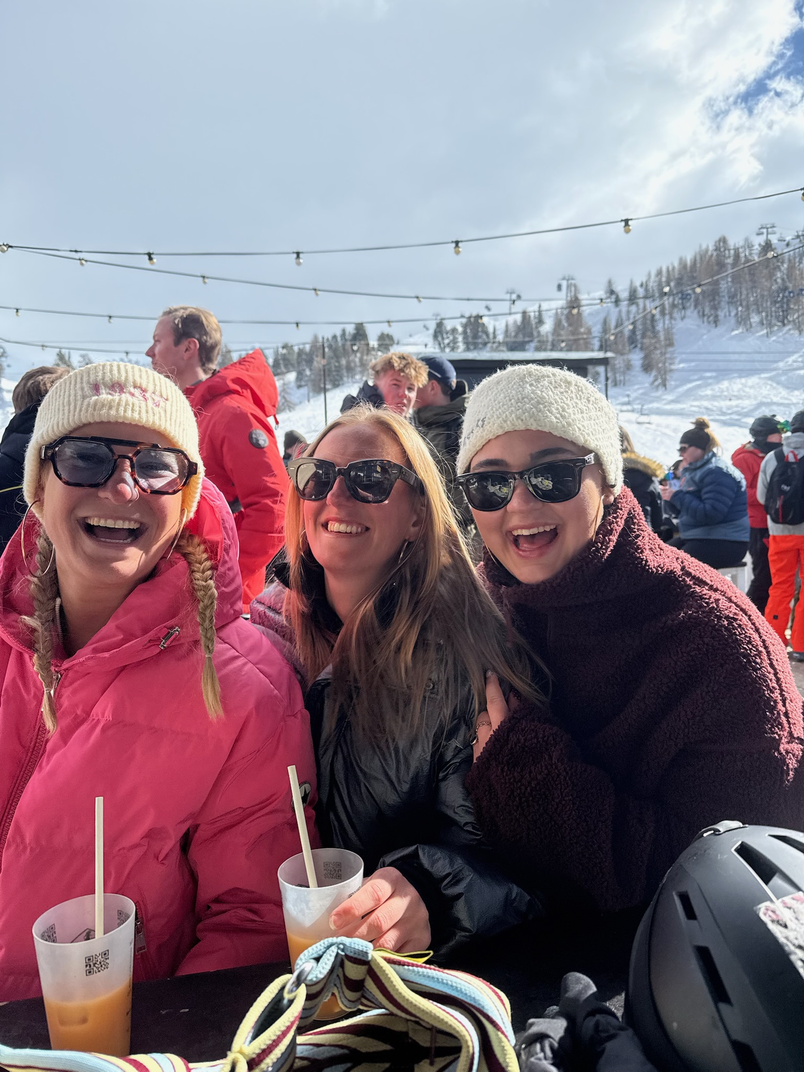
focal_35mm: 24
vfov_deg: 71.6
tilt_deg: -2.9
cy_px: 536
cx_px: 402
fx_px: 743
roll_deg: +1.8
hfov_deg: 56.8
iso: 100
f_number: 1.78
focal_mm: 6.76
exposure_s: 1/3584
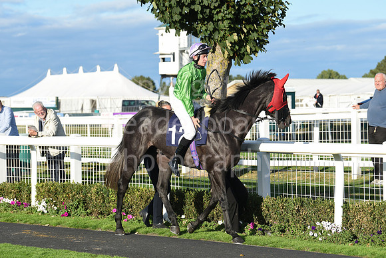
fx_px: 1126
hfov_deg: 19.5
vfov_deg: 13.0
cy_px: 129
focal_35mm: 105
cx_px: 193
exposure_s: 1/1600
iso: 400
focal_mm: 105
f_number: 5
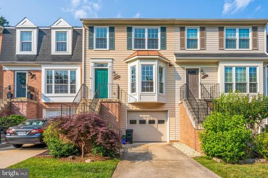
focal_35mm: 20
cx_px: 134
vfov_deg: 61.9
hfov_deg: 84.0
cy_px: 89
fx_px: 149
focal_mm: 20
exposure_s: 1/320
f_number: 8
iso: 200
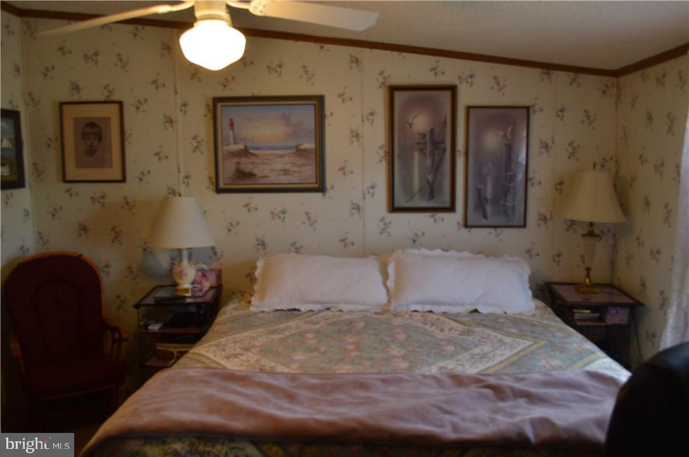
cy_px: 228
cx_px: 344
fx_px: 516
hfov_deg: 67.4
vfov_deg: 47.8
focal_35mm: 27
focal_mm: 18
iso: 100
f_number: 5.6
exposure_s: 1/6
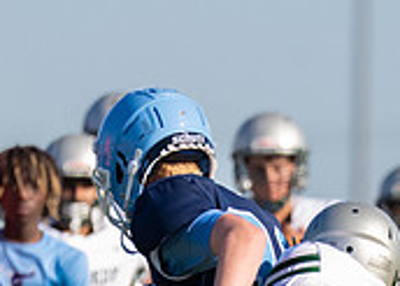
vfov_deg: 1.2
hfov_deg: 1.7
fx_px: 13706
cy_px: 463
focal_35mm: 1206
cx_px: 405
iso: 400
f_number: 2.8
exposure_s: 1/6400
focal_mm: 200
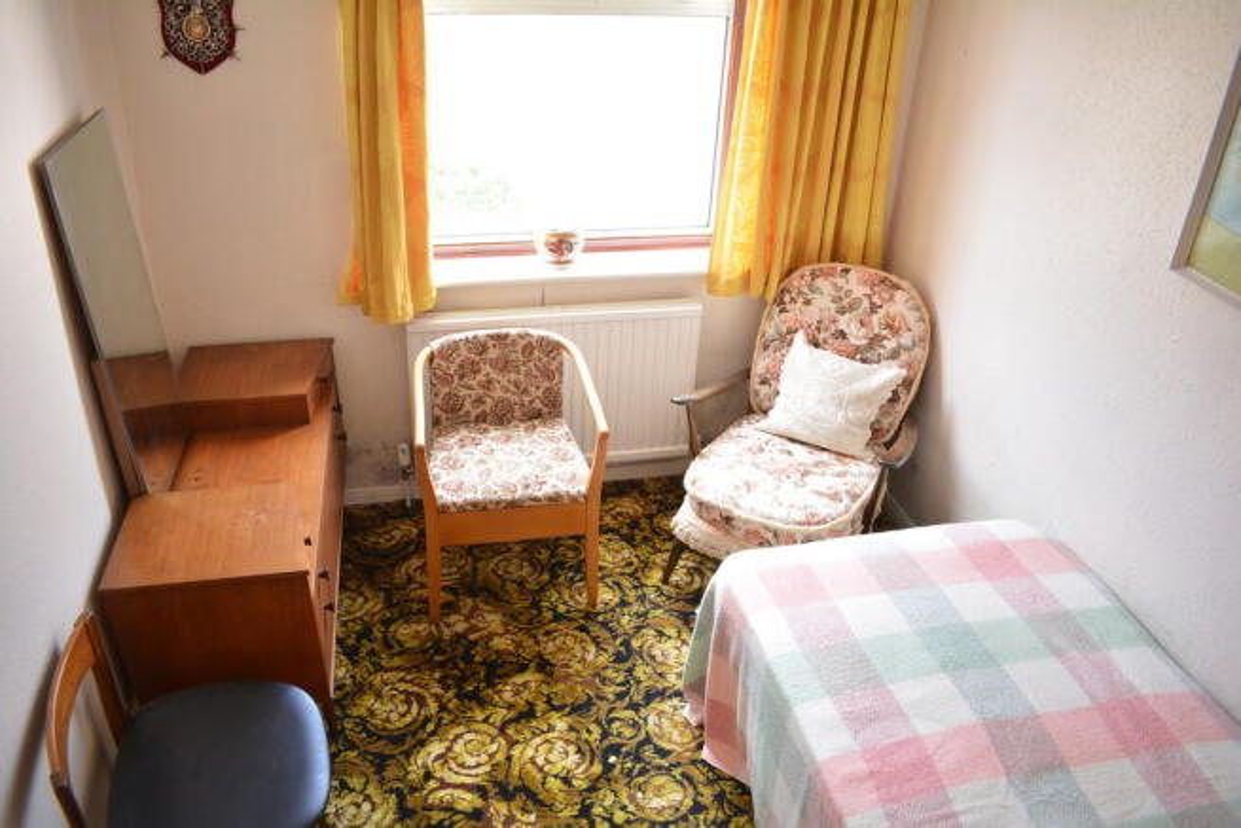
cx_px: 620
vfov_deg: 48.0
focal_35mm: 27
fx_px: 931
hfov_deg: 67.4
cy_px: 414
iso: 400
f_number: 3.5
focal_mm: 18
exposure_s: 1/40
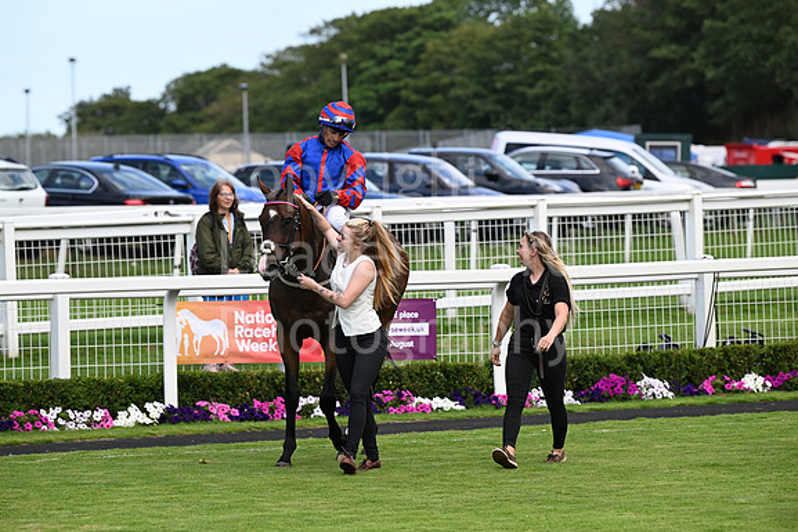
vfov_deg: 6.8
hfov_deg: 10.2
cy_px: 266
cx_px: 400
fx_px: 4456
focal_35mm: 201
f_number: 5
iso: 500
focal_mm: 200
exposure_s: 1/1250
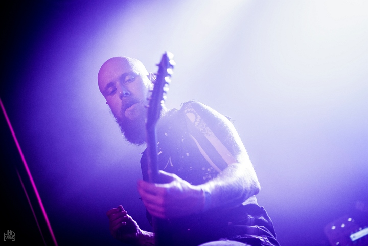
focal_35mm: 70
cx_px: 184
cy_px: 123
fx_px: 716
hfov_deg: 28.8
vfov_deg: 19.5
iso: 1600
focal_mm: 70
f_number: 2.8
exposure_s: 1/80
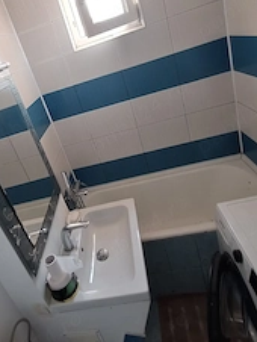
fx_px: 227
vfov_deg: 73.3
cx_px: 86
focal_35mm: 23
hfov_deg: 57.7
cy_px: 142
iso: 100
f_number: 2.2
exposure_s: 1/50
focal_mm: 1.74
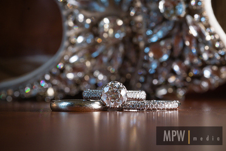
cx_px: 113
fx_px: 565
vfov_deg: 15.2
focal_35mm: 90
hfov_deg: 22.6
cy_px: 76
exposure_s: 1/125
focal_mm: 60
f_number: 11
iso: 2000
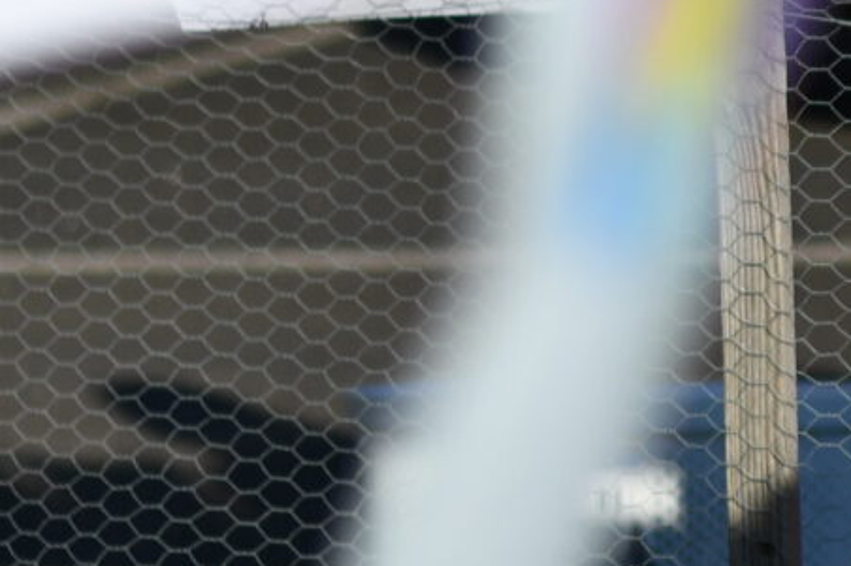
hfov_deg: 5.9
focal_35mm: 340
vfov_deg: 4.0
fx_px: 8034
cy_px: 237
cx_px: 1928
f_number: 2.2
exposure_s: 1/8000
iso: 140
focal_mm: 50
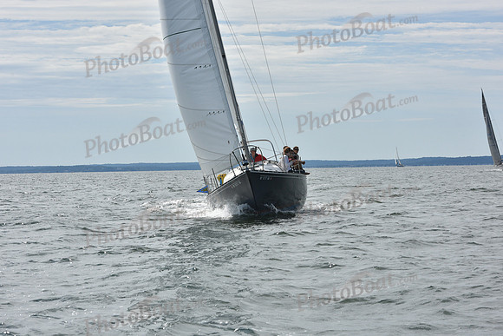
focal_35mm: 100
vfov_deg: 13.7
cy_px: 168
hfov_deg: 20.4
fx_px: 1397
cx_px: 252
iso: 320
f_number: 13
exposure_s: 1/1000
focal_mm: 100
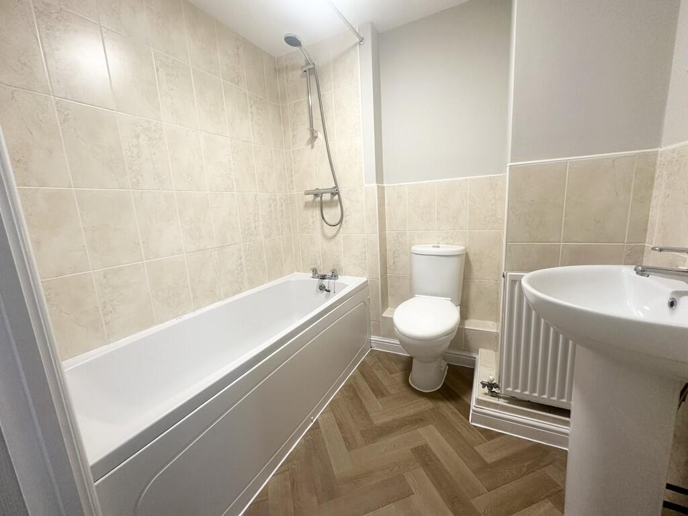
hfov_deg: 102.1
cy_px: 258
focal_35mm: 14
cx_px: 344
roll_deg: +3.4
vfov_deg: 85.7
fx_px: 278
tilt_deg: -8.5
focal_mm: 2.22
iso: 160
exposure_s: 1/100
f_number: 2.2
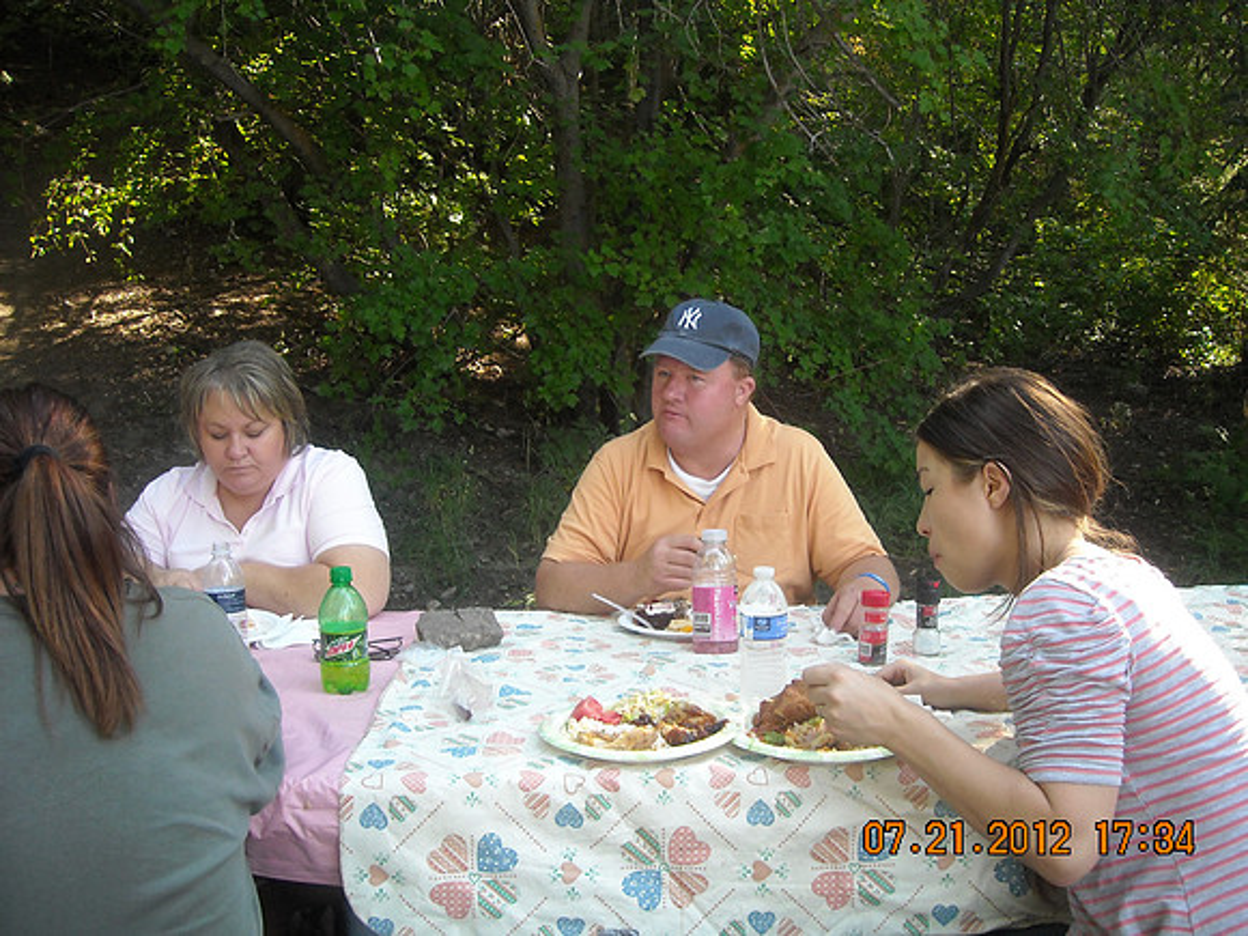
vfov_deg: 40.7
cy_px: 468
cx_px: 624
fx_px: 1262
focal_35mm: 35
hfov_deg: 52.6
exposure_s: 1/60
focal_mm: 5.7
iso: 147
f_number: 2.8
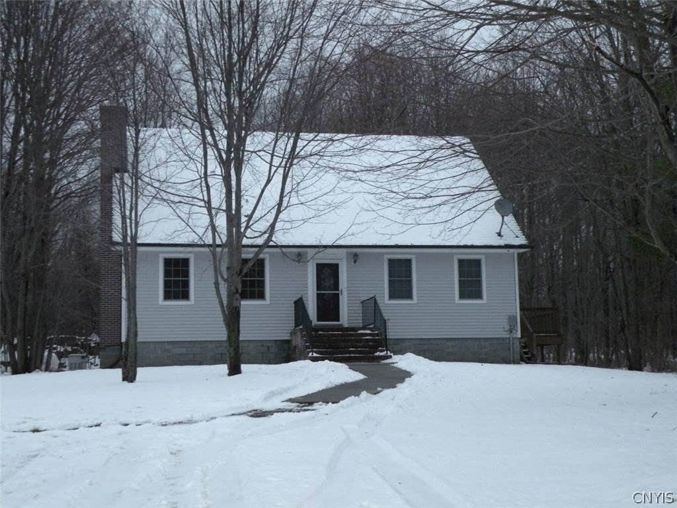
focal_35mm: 56
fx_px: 1095
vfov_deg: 26.1
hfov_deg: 34.3
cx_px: 338
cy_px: 254
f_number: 3.5
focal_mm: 9.8
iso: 400
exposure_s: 1/53.3
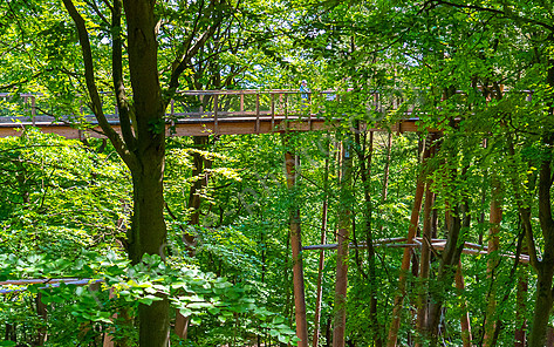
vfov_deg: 20.0
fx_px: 982
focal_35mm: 65
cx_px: 254
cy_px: 189
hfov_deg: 31.5
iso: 3200
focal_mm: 35
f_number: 2.8
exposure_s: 1/8000
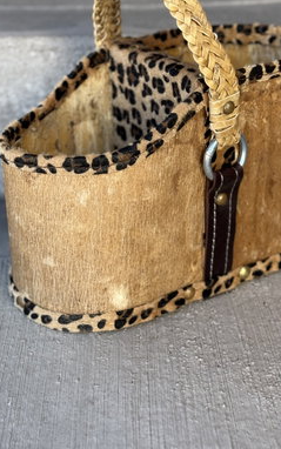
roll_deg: +0.0
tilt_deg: -22.2
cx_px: 149
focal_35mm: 71
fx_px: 869
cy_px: 151
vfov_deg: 28.8
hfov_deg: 18.4
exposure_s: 1/248
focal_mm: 6.76
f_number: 1.78
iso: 64
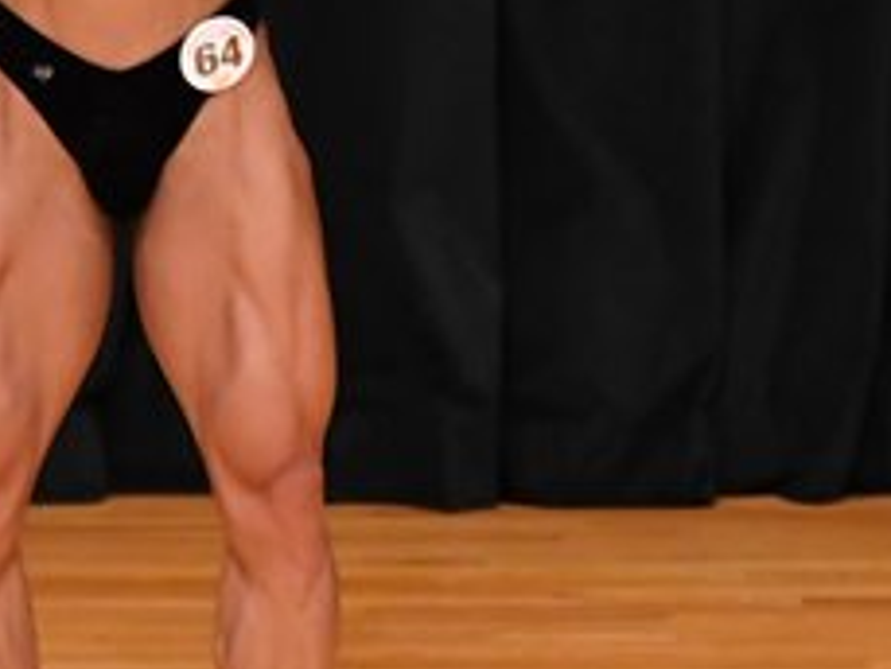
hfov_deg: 2.1
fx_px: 23873
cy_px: 82
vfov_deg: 1.6
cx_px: 1438
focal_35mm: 927
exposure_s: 1/400
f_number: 5.6
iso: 4000
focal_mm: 190
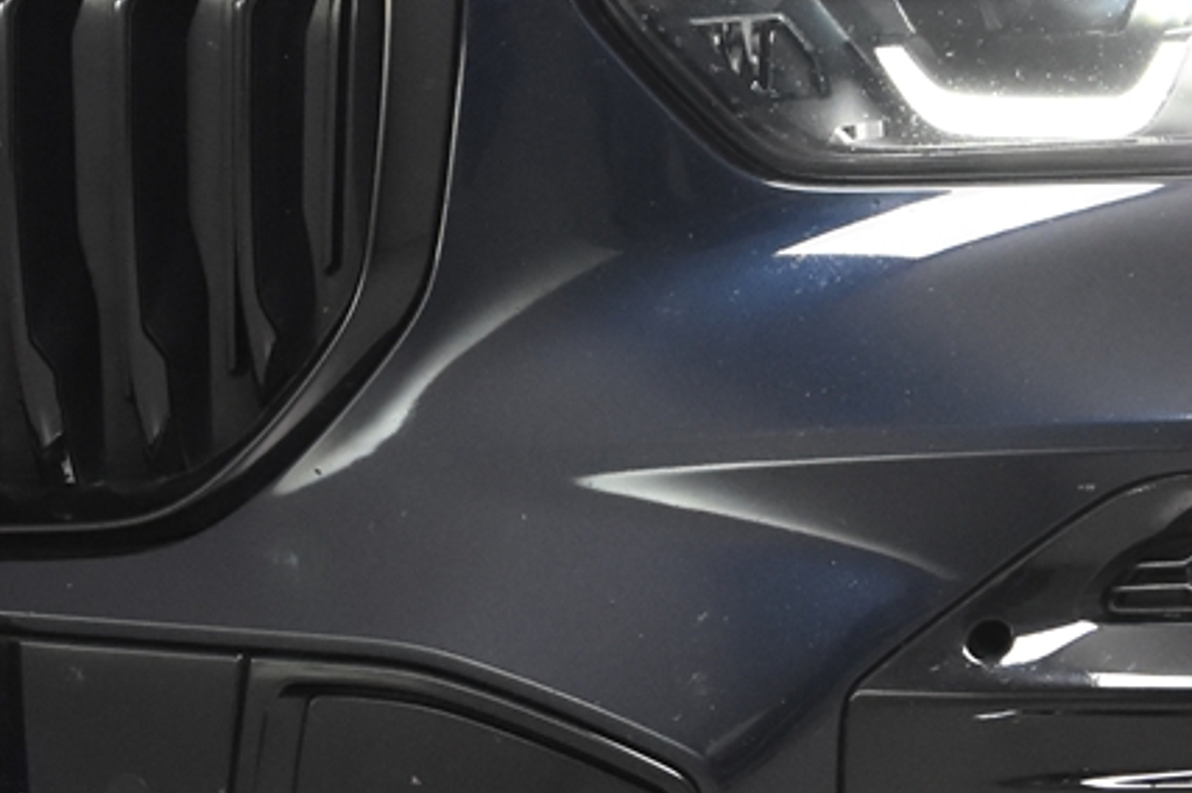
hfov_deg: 10.9
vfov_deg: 7.3
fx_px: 6253
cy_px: 346
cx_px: 636
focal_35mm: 189
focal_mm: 28
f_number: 5
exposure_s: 1/100
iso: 1600
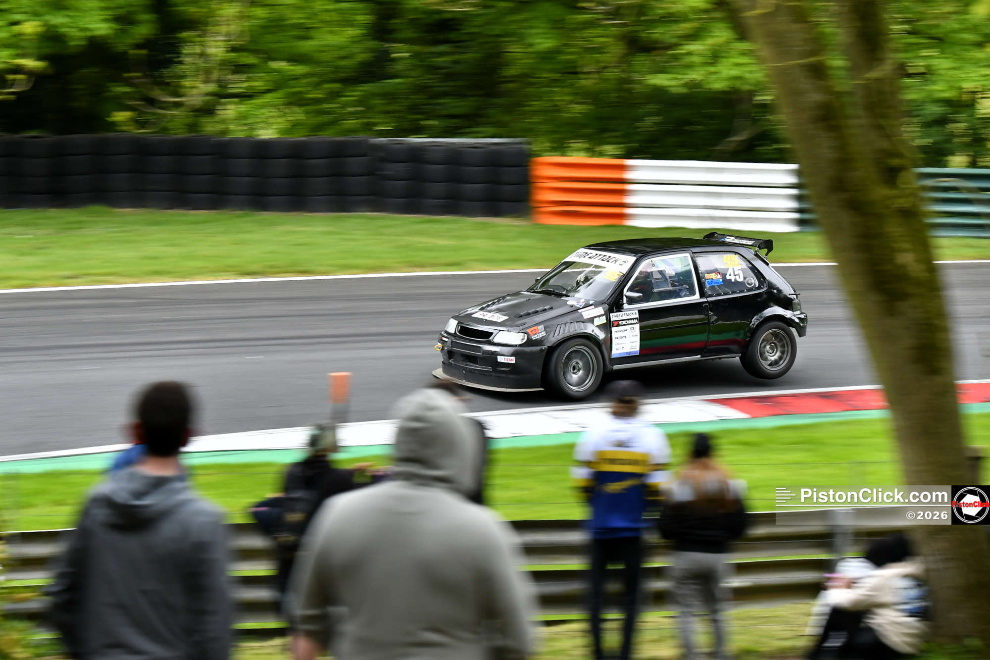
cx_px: 495
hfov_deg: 19.5
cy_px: 330
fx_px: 2887
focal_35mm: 105
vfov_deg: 13.0
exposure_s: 1/125
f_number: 5.6
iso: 640
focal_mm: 70
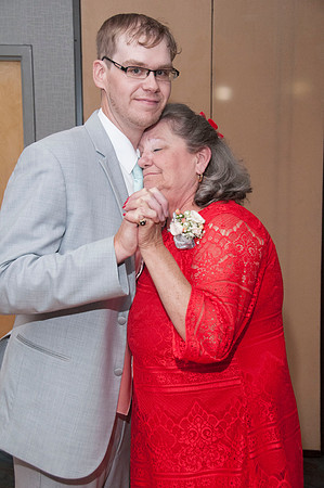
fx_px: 771
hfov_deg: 23.7
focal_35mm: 57
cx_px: 162
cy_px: 244
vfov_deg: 35.1
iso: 800
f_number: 5.6
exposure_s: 1/60
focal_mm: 38
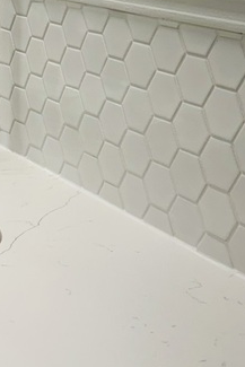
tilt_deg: -10.0
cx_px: -23
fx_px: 846
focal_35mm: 83
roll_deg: -0.3
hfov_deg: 16.0
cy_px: 40
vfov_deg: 23.8
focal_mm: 6.76
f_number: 1.78
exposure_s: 1/209
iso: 64
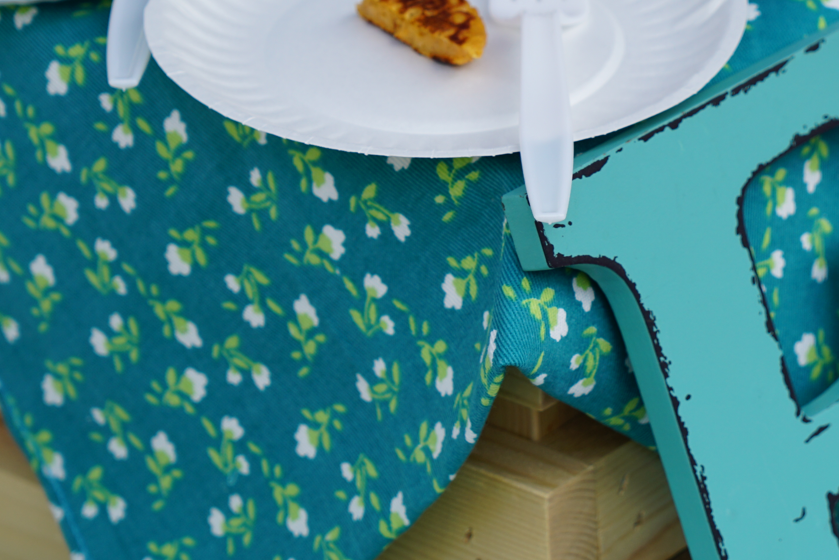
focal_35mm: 173
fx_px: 4032
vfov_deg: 7.9
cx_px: 688
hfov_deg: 11.8
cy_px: 224
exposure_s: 1/250
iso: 100
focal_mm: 62
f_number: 5
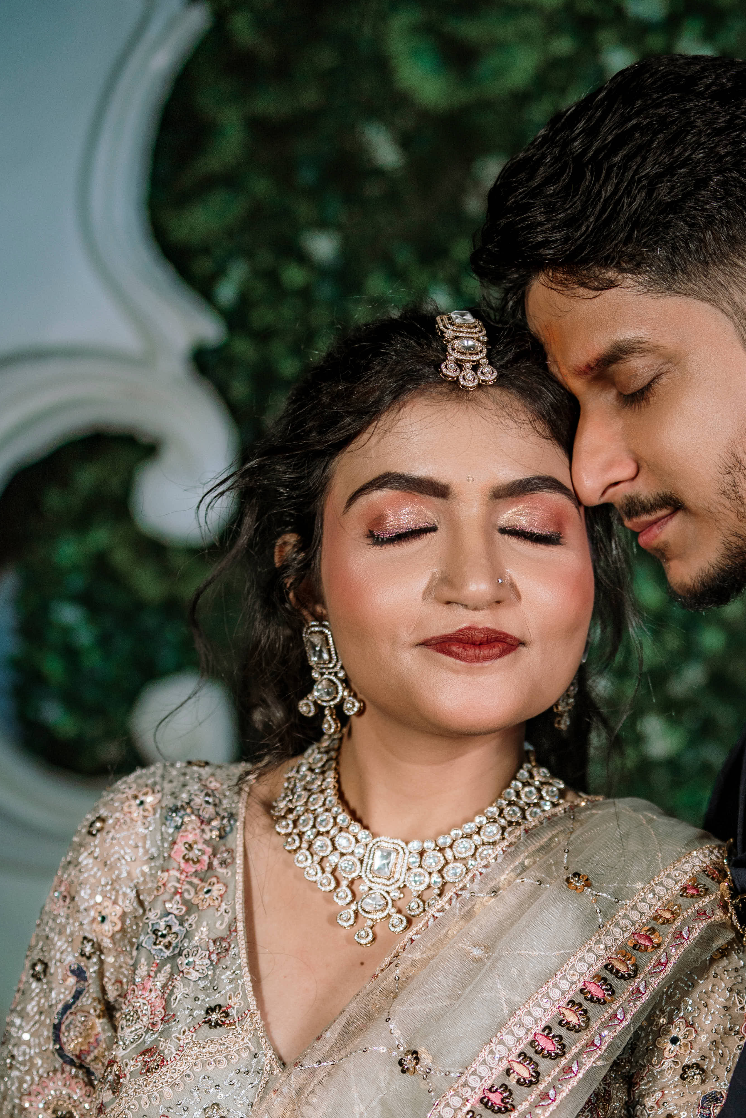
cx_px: 604
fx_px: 1896
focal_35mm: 61
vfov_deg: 31.6
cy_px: 961
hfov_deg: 22.0
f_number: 2.2
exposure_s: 1/200
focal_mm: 35
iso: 320
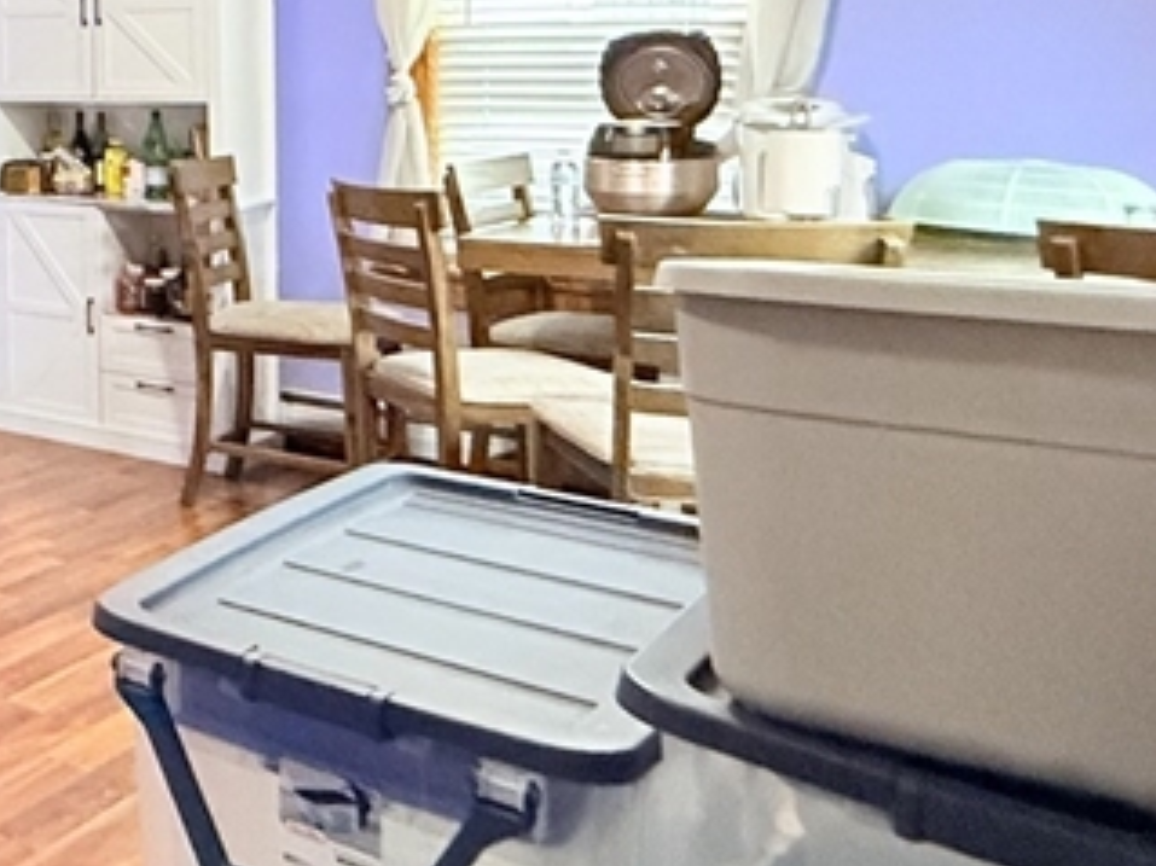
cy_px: 105
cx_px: -554
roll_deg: +1.4
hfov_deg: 28.5
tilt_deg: -0.9
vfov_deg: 30.9
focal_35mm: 45
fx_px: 1502
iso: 800
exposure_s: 1/60
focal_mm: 2.22
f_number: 2.2
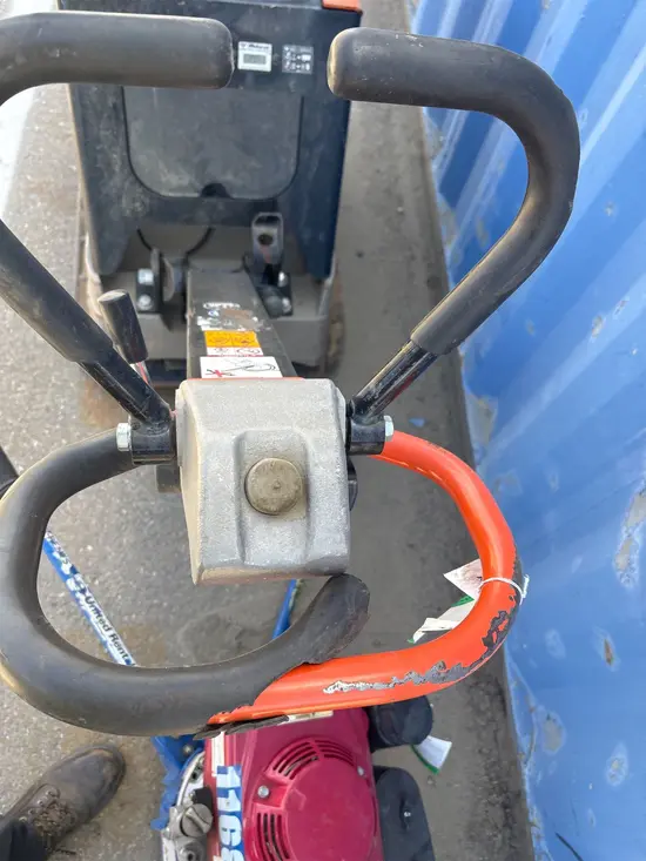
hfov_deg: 53.1
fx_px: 647
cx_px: 323
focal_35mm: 26
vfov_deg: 67.3
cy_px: 430
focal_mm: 5.96
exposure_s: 1/385
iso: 50
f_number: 1.6
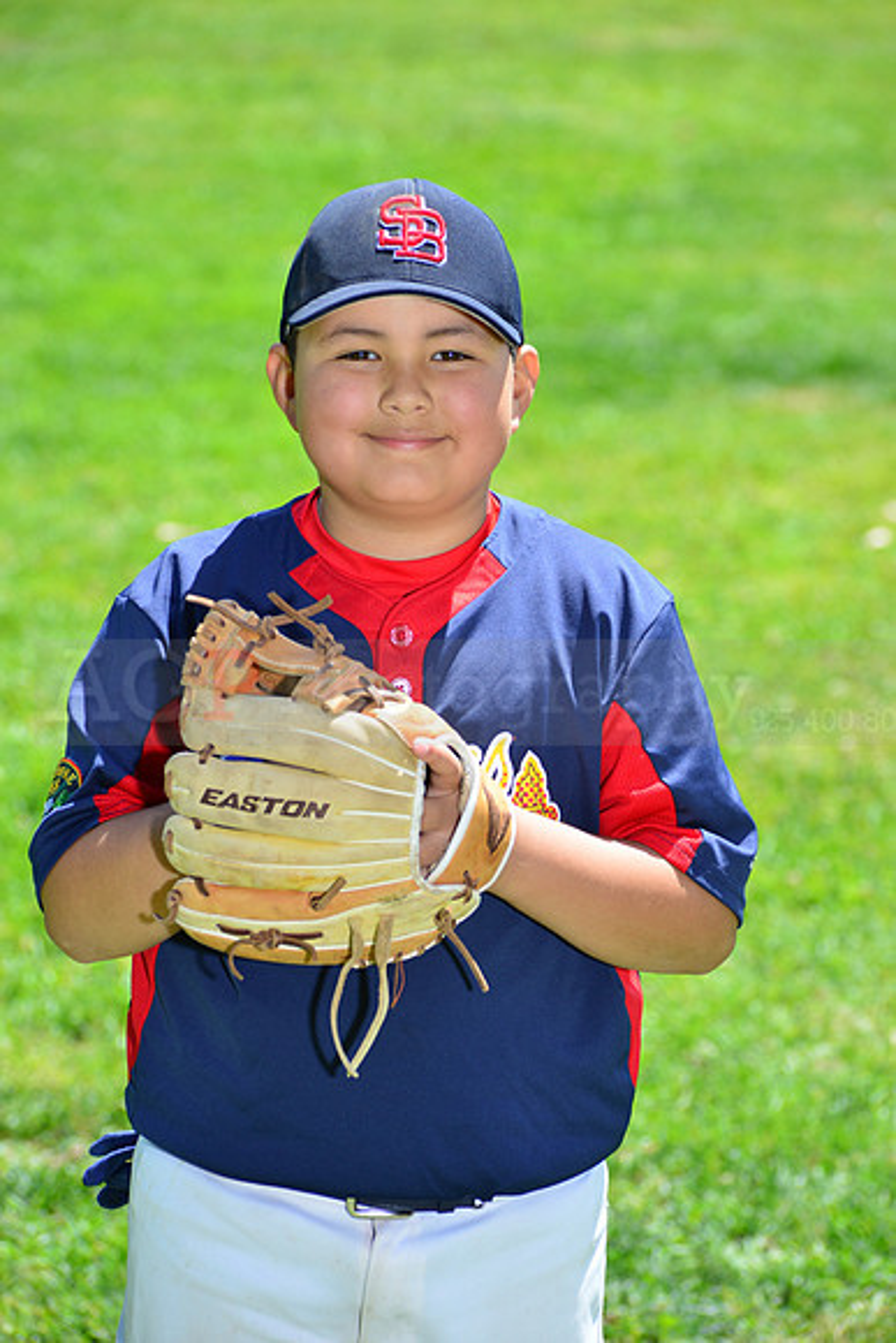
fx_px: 5969
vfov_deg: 12.8
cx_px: 448
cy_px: 672
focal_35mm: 160
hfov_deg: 8.6
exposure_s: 1/200
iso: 200
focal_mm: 160
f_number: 8
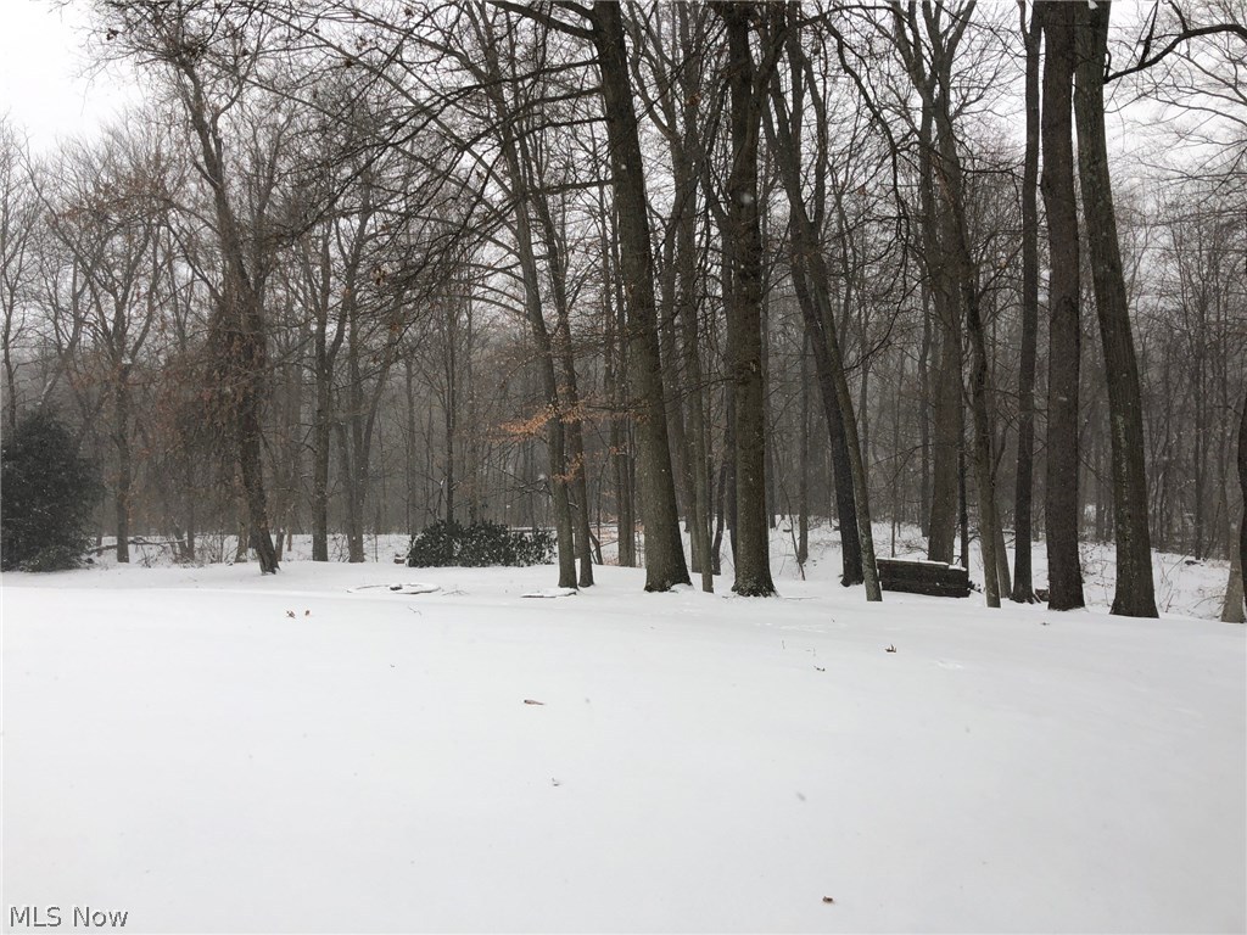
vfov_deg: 49.7
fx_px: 1009
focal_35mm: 28
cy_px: 468
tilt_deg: -1.3
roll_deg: +1.3
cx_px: 624
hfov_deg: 63.4
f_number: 1.8
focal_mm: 4
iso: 20
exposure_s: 1/1021
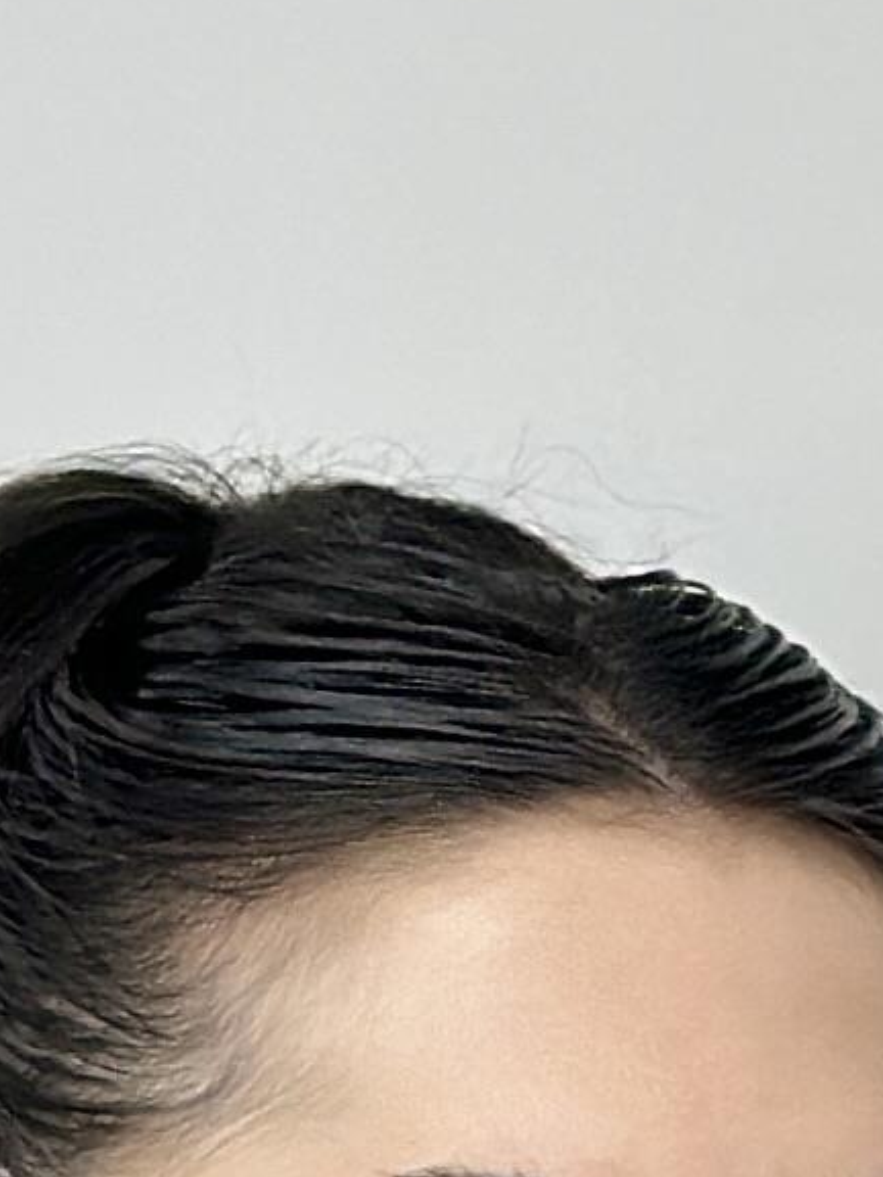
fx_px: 11428
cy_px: 3206
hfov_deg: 4.4
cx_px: 660
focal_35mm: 336
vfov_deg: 5.6
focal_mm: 6.86
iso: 125
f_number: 1.78
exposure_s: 1/100
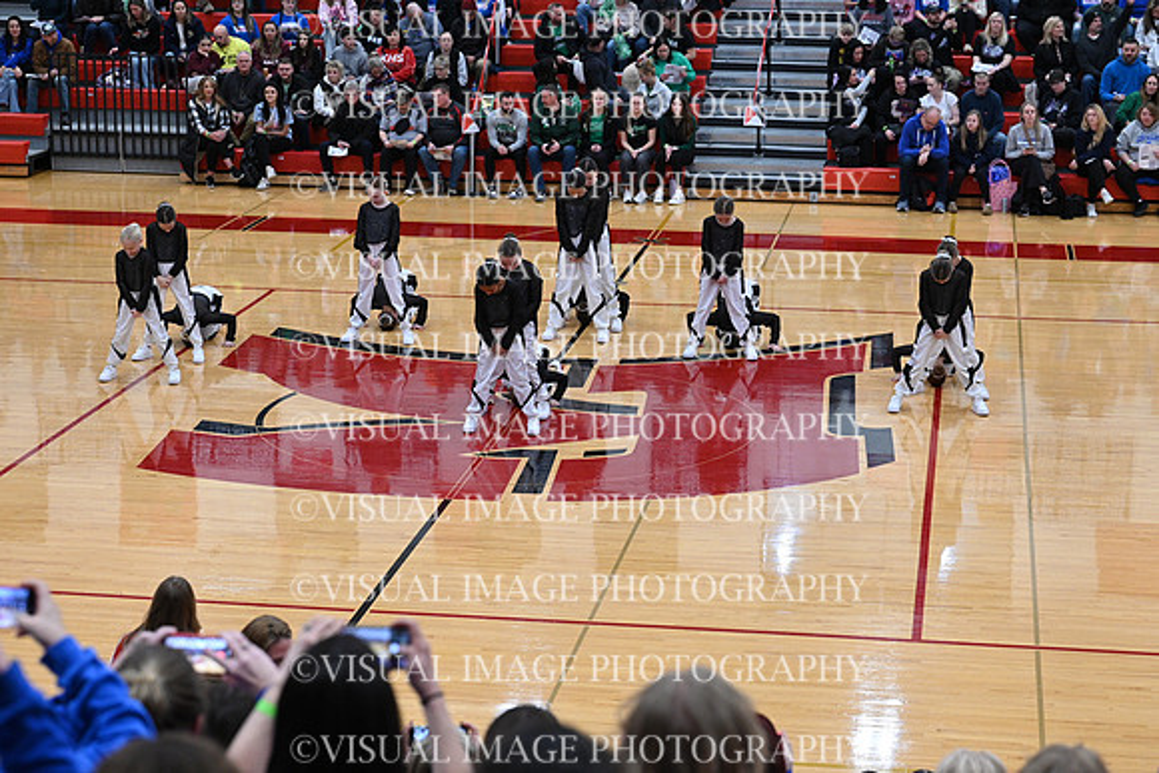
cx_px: 580
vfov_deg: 17.7
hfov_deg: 26.3
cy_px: 386
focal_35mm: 77
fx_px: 2479
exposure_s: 1/320
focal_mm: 77
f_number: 4
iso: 4000
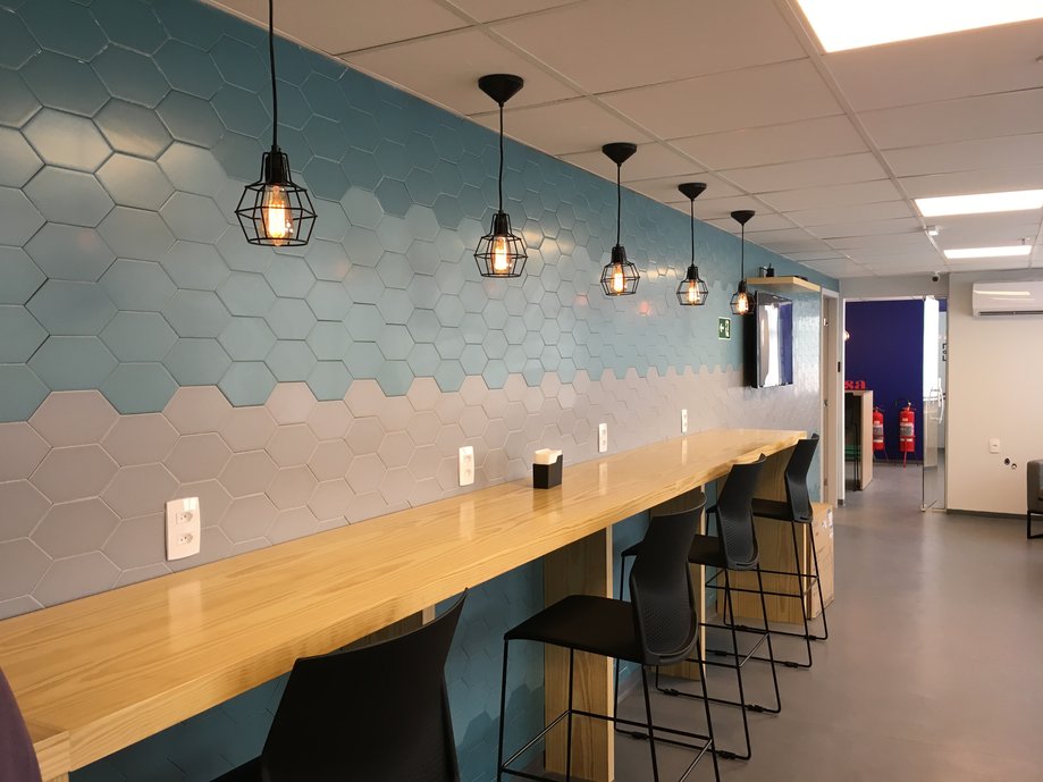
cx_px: 522
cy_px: 391
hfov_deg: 61.7
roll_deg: +1.7
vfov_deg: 48.2
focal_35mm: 29
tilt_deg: -1.7
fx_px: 874
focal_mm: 4.15
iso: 64
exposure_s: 1/30
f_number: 2.2
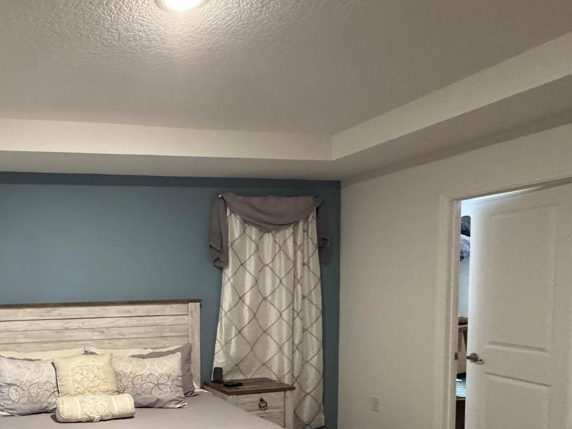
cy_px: 315
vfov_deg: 48.1
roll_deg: +1.6
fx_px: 463
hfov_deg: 56.4
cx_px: 77
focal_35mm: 28
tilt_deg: -4.5
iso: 640
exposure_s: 1/60
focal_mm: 2.22
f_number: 2.2
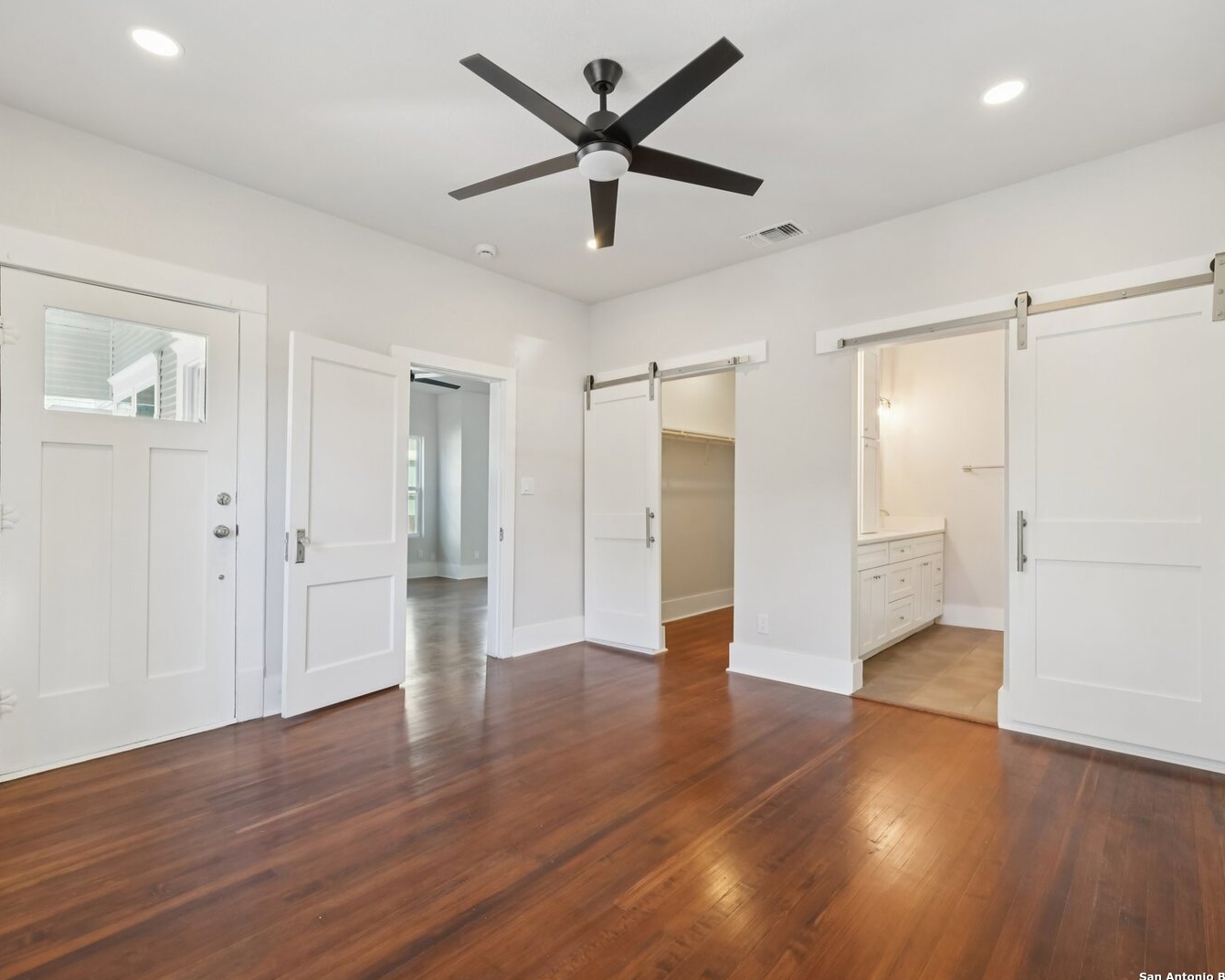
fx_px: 616
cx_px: 597
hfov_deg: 89.6
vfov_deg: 77.0
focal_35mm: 17
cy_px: 491
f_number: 7.1
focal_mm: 15
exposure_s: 1/60
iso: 800
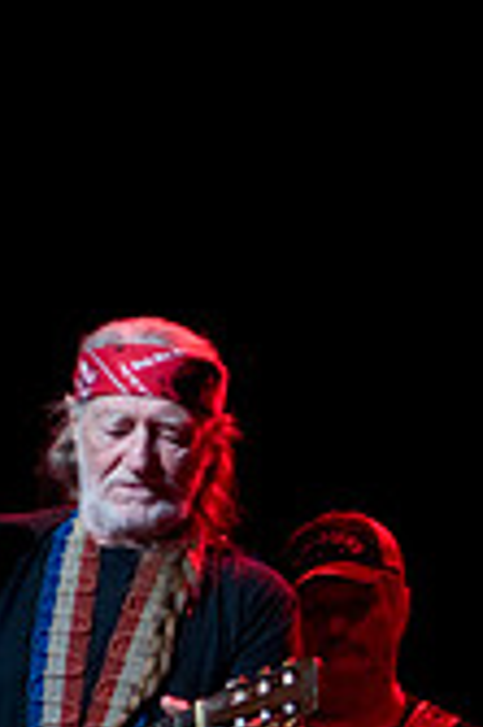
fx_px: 7360
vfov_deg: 5.6
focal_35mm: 365
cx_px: 827
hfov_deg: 3.7
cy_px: 768
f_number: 3.2
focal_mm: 70
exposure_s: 1/125
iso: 800
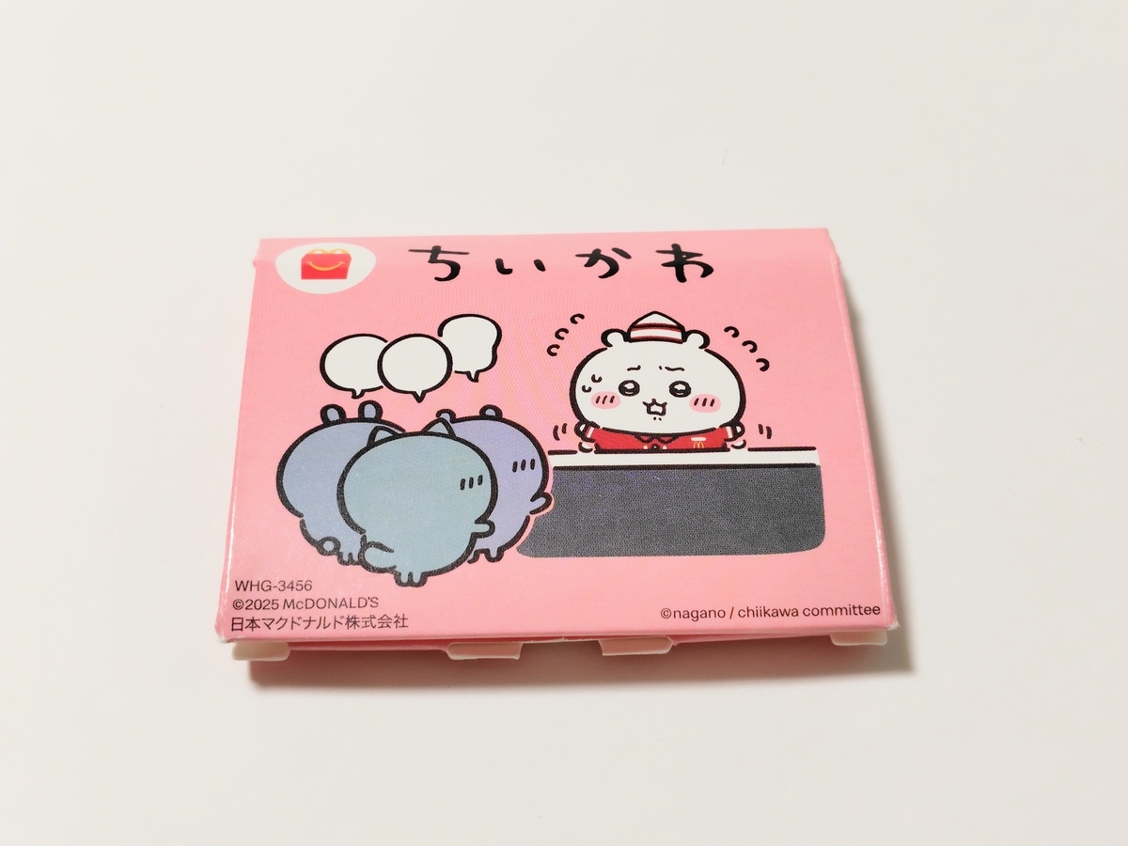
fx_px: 749
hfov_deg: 73.9
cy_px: 423
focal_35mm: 23
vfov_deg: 58.9
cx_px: 564
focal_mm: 5.6
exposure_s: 1/50
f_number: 1.9
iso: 153
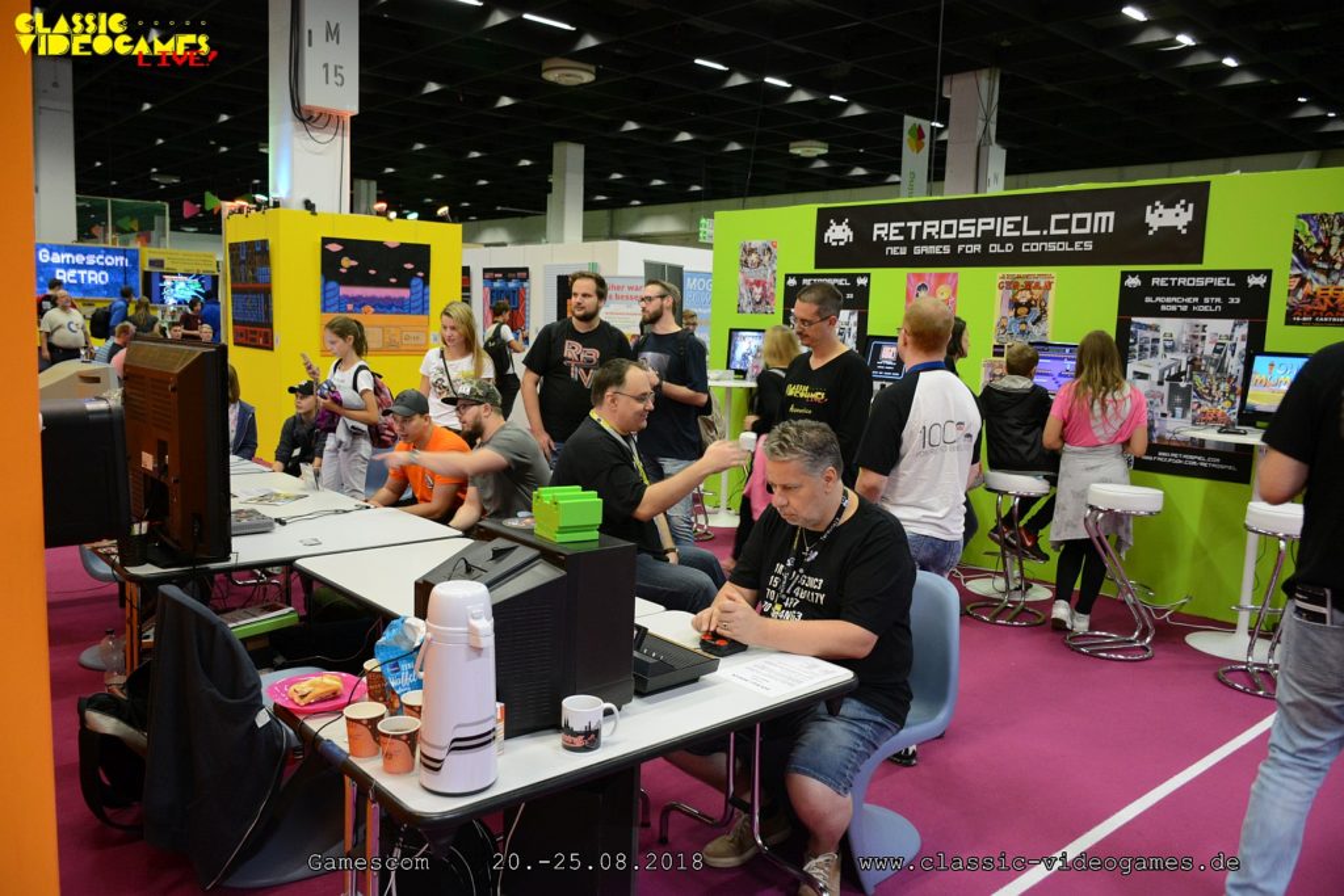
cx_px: 672
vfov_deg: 47.9
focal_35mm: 27
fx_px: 1008
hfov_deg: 67.4
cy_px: 448
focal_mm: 18
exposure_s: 1/40
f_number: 4
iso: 1600
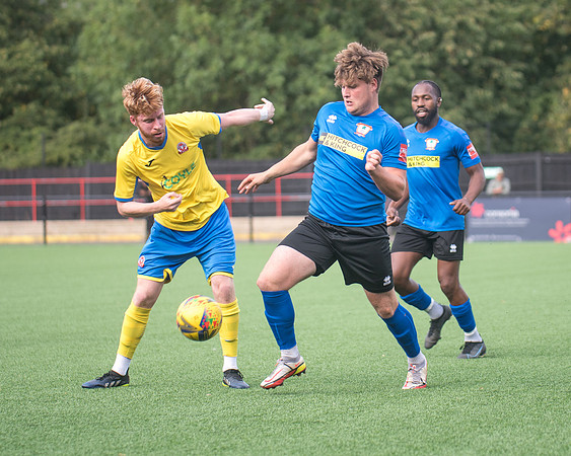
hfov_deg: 10.7
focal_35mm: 180
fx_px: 3039
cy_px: 204
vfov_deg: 8.6
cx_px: 347
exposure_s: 1/640
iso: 800
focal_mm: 120
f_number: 2.8
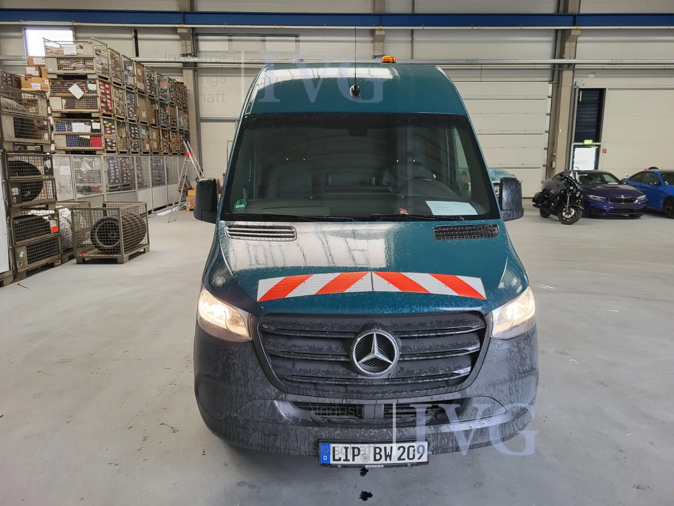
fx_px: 506
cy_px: 253
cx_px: 337
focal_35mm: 26
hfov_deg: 67.3
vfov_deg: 53.1
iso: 160
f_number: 1.8
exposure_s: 1/100
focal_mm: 5.4
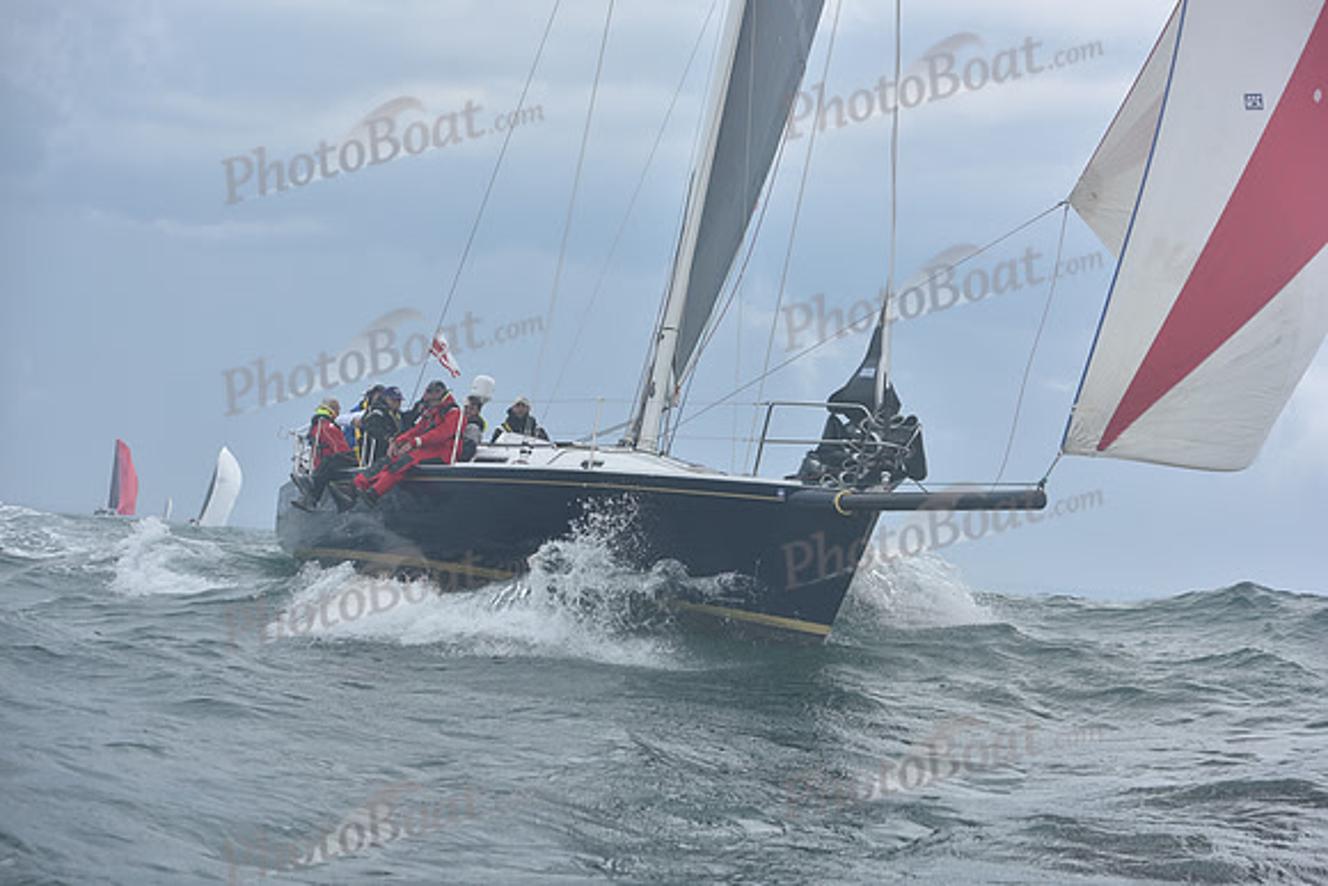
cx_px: 664
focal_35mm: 70
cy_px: 443
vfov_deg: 19.5
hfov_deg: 28.8
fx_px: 2583
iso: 320
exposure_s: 1/800
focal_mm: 70
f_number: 5.6
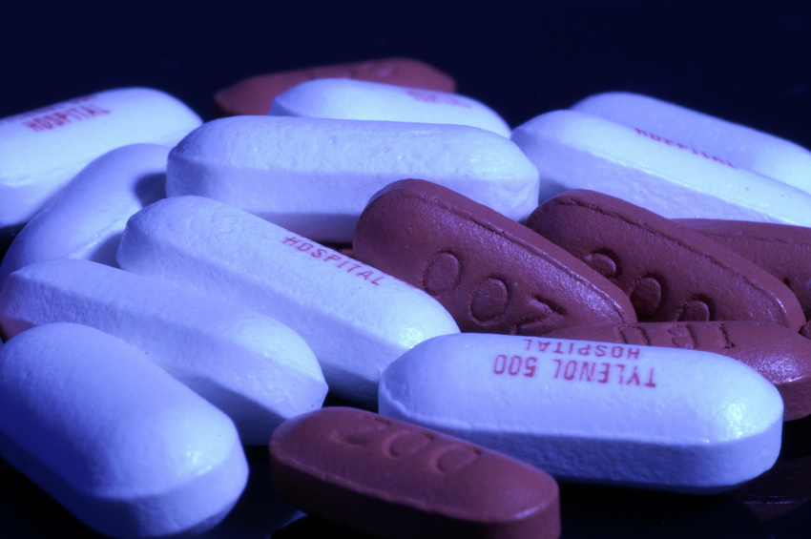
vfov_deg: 10.1
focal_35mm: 135
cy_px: 270
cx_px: 406
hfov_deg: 15.2
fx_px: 3038
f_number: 32
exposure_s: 1/60
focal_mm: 90
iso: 100
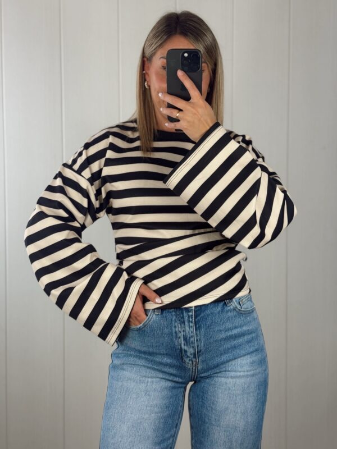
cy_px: 224
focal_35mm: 48
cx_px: 168
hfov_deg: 30.3
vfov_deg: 39.7
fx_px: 623
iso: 50
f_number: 1.78
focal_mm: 6.76
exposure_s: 1/100
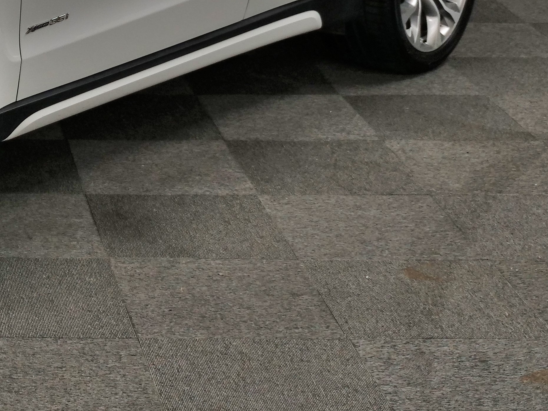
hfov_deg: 16.0
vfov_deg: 12.4
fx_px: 1852
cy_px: -85
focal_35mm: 117
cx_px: -141
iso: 320
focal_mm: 21
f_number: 2.8
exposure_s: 1/60
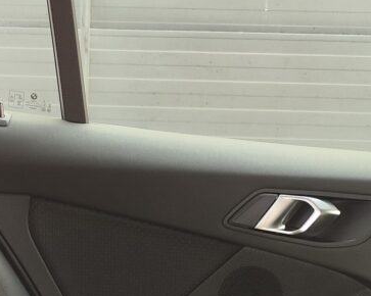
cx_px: 94
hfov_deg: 19.2
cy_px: 473
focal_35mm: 99
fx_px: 1086
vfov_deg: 14.3
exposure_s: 1/59.7
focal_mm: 7.01
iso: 798
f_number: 1.69
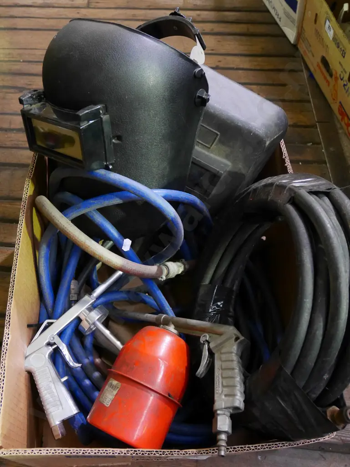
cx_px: 175
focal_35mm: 32
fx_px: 431
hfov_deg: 44.2
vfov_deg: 56.8
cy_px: 234
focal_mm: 16
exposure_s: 1/13
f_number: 4
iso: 3200
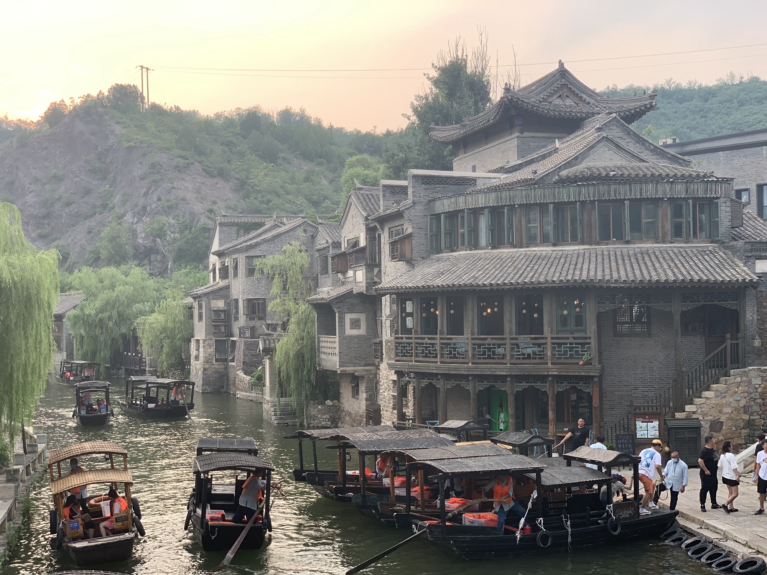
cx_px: 384
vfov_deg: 28.0
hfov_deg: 36.8
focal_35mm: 52
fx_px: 1152
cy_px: 288
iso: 20
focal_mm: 6
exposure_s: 1/122
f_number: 2.4
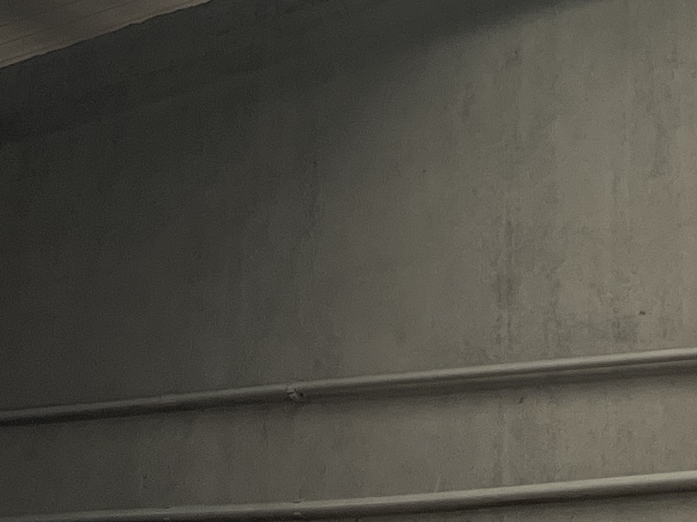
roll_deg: -2.5
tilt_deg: +29.1
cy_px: -687
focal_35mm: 129
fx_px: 2596
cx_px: 315
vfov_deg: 10.1
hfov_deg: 15.3
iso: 50
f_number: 1.6
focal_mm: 5.1
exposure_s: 1/858
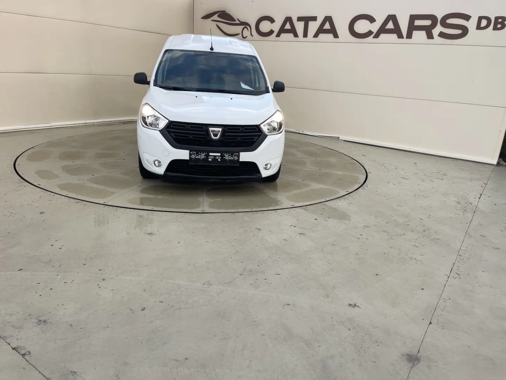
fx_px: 365
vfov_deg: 54.9
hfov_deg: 69.4
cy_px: 190
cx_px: 253
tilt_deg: -18.9
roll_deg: -4.2
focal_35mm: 25
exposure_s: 1/311
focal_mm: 5.1
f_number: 1.6
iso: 32
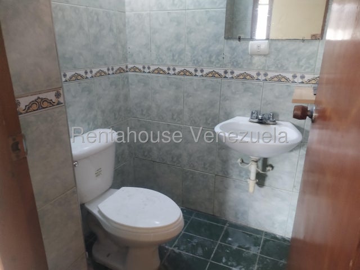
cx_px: 180
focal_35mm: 29
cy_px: 135
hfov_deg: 61.7
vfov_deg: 48.2
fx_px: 302
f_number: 1.8
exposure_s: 1/24
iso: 734
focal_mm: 4.75
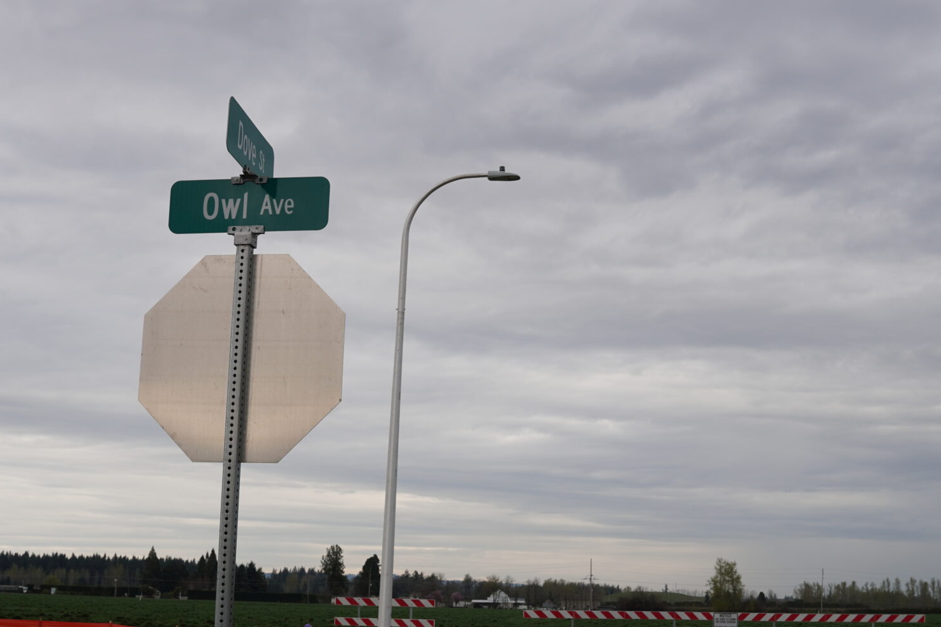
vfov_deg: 26.9
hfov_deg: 39.5
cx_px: 554
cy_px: 385
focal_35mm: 50
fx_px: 1307
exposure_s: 1/250
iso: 100
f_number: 5.6
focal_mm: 24
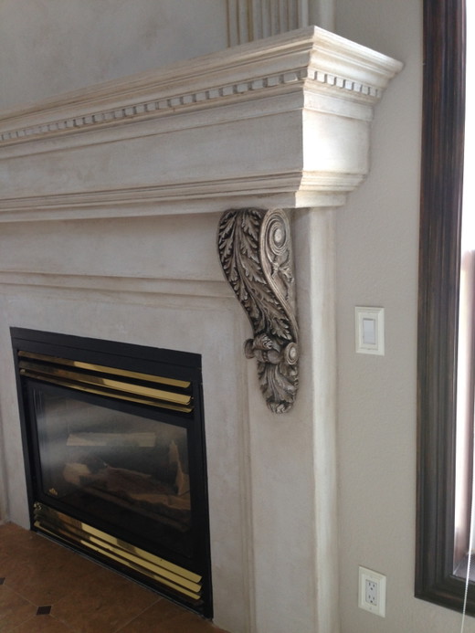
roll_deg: +2.9
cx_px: 238
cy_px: 316
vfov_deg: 55.3
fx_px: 604
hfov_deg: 43.0
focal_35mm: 33
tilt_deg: -6.1
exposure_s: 1/20
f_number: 2.4
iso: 64
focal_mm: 4.12
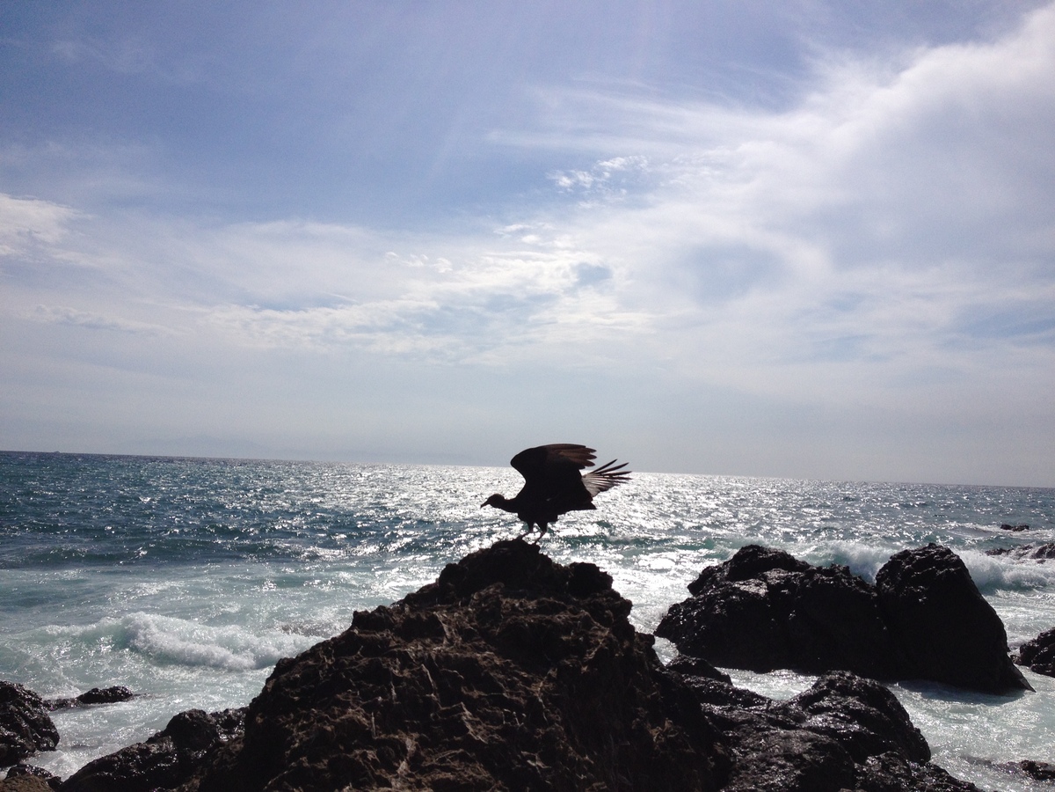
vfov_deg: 40.7
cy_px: 396
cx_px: 528
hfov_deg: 52.6
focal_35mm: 35
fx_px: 1067
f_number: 2.4
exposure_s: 1/7937
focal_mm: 4.28
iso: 50
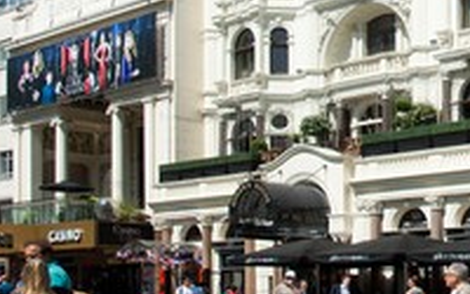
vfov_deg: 14.8
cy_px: -33
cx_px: 550
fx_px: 1102
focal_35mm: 86
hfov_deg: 22.4
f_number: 8
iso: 200
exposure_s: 1/1000
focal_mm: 22
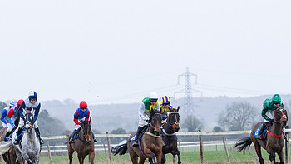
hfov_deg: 5.1
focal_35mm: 422
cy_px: 224
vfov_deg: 2.9
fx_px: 3257
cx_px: 225
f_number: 4
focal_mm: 140
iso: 1250
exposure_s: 1/1250
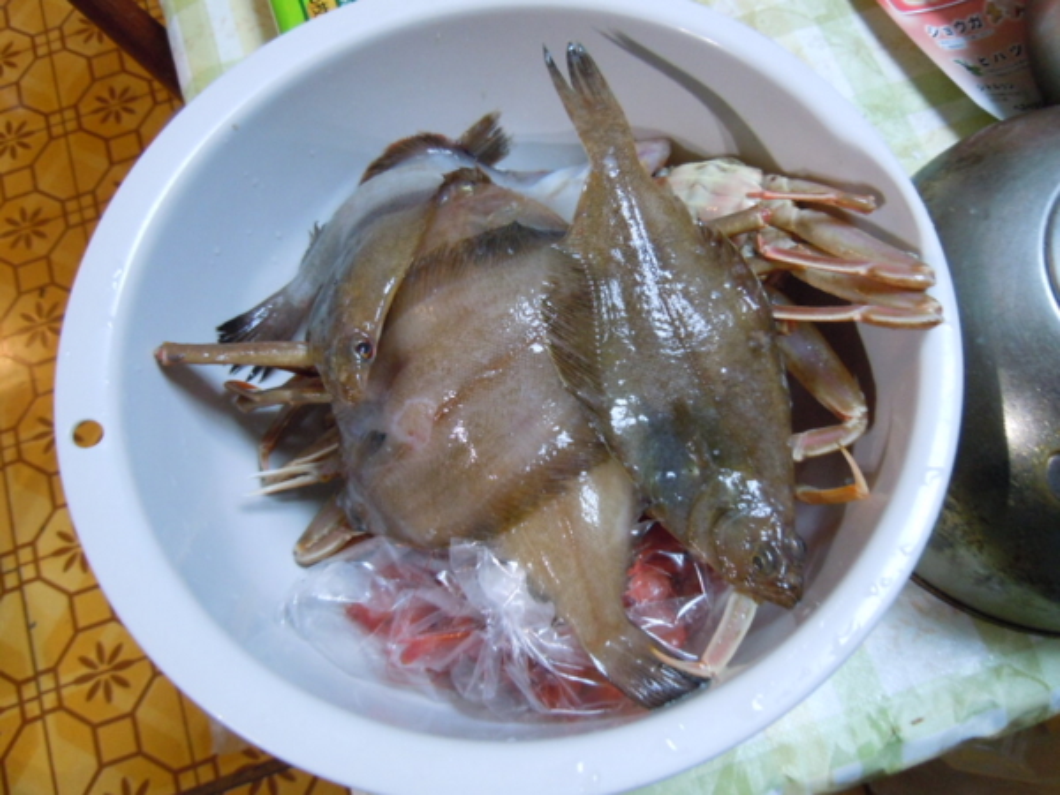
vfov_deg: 46.8
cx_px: 530
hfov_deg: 60.0
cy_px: 398
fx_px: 919
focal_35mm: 30
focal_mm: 5.4
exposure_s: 1/8
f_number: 3.5
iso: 400
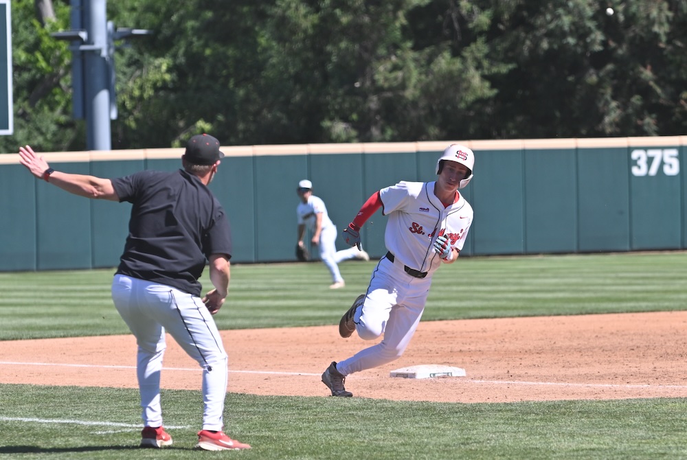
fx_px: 3860
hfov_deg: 10.2
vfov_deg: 6.8
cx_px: 344
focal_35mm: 202
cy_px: 230
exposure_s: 1/2000
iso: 200
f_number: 4.5
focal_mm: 135
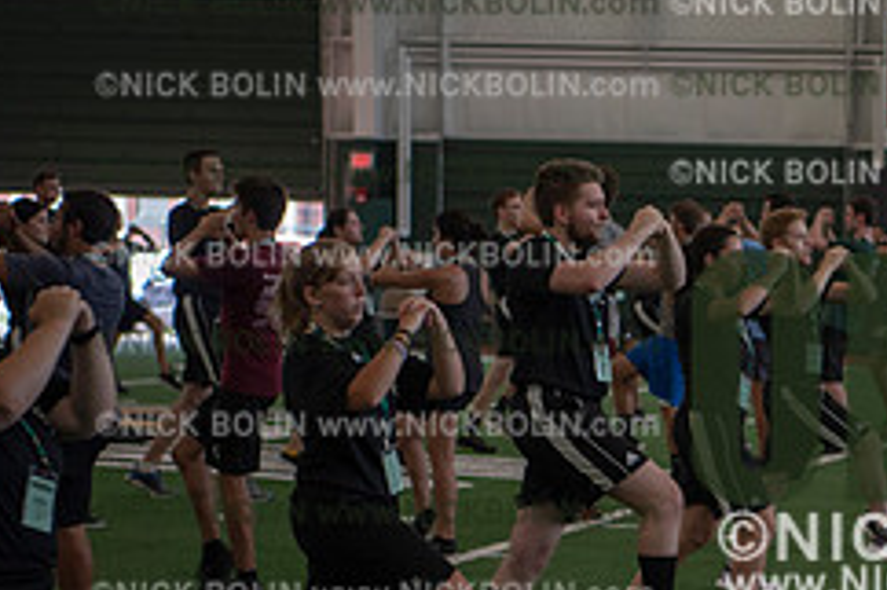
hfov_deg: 12.1
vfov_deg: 8.2
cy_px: 427
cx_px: 949
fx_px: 4136
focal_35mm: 168
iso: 640
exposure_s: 1/320
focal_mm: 70
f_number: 3.2
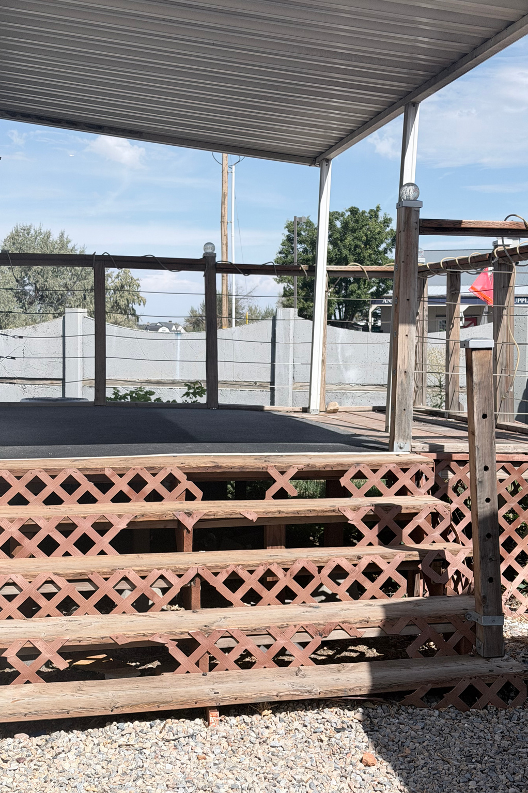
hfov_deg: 27.0
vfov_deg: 39.6
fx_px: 1100
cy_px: 396
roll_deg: +0.0
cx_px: 272
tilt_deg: -3.7
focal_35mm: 50
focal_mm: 6.76
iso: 80
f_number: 1.78
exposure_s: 1/7874
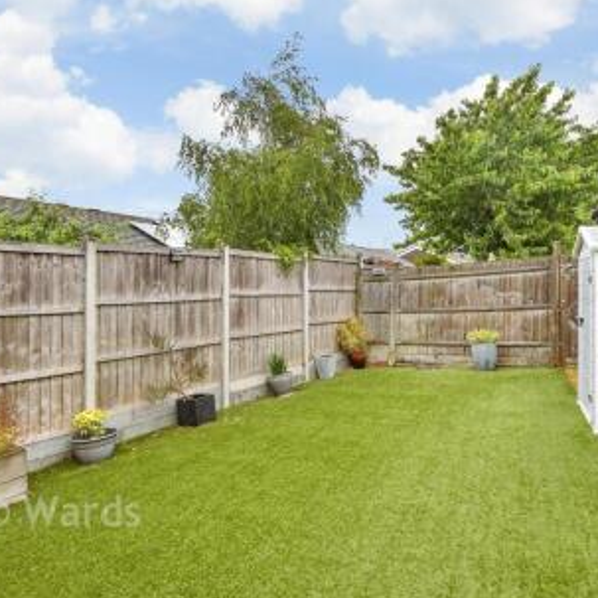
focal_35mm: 20
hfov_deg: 74.8
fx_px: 391
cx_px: 286
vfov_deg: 74.8
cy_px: 297
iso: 160
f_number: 6.3
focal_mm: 10
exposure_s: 1/80
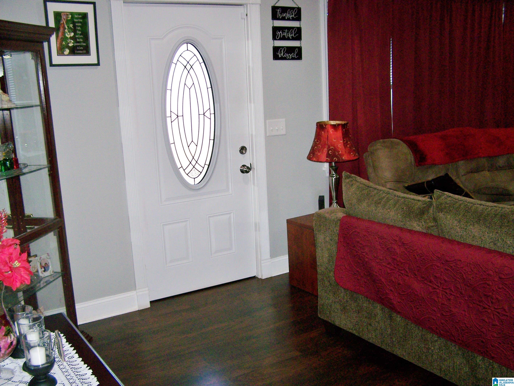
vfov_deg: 37.8
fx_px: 565
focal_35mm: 38
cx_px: 257
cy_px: 193
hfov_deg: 48.9
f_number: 2.8
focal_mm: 6.3
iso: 160
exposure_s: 1/60
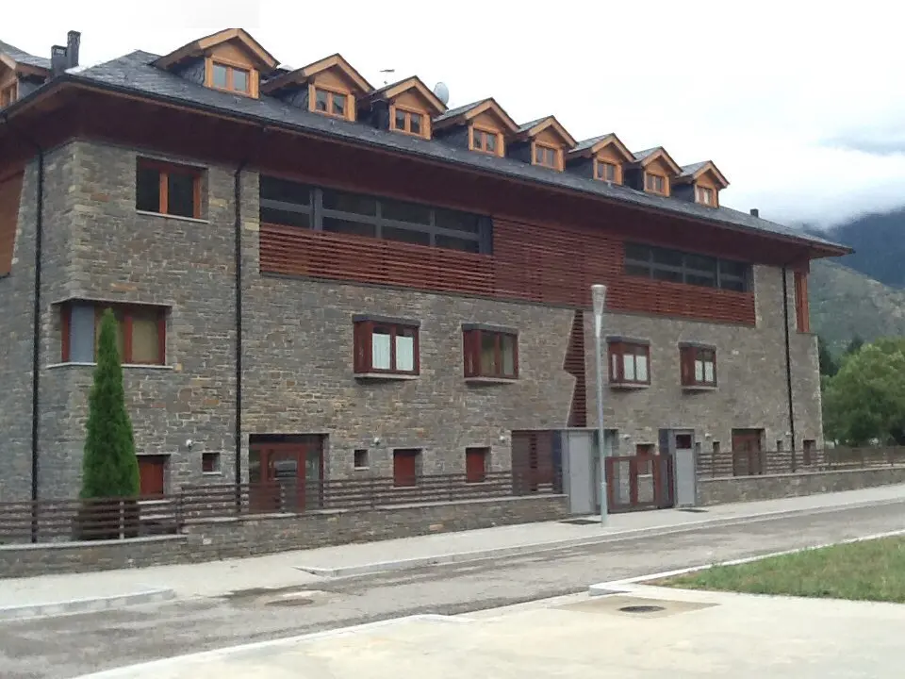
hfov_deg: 42.9
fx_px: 1150
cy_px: 340
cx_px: 452
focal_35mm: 44
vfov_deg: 32.9
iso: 40
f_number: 2.4
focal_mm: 2.03
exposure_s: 1/127
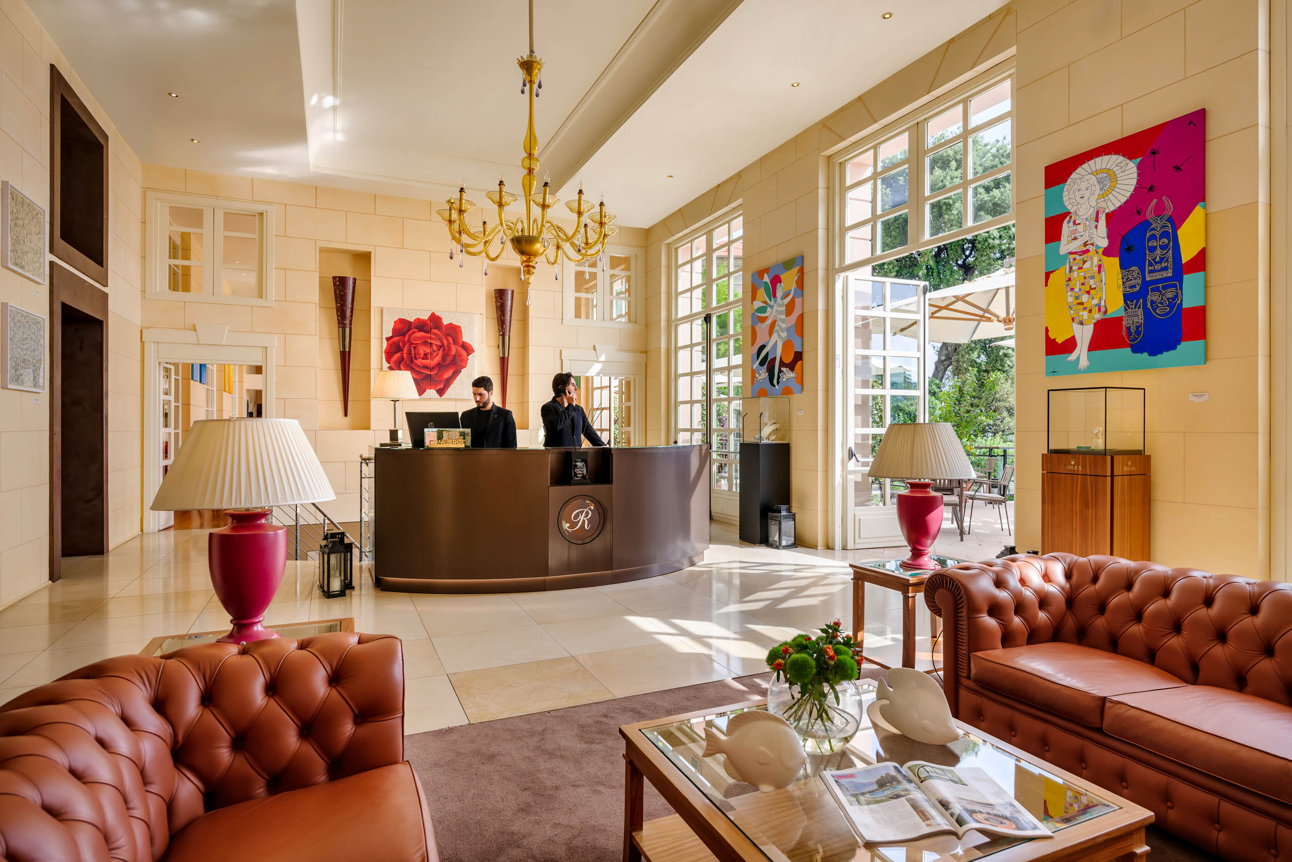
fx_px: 682
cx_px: 646
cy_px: 431
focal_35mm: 19
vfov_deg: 64.6
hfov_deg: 86.9
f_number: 5
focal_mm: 19
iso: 64
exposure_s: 1/200
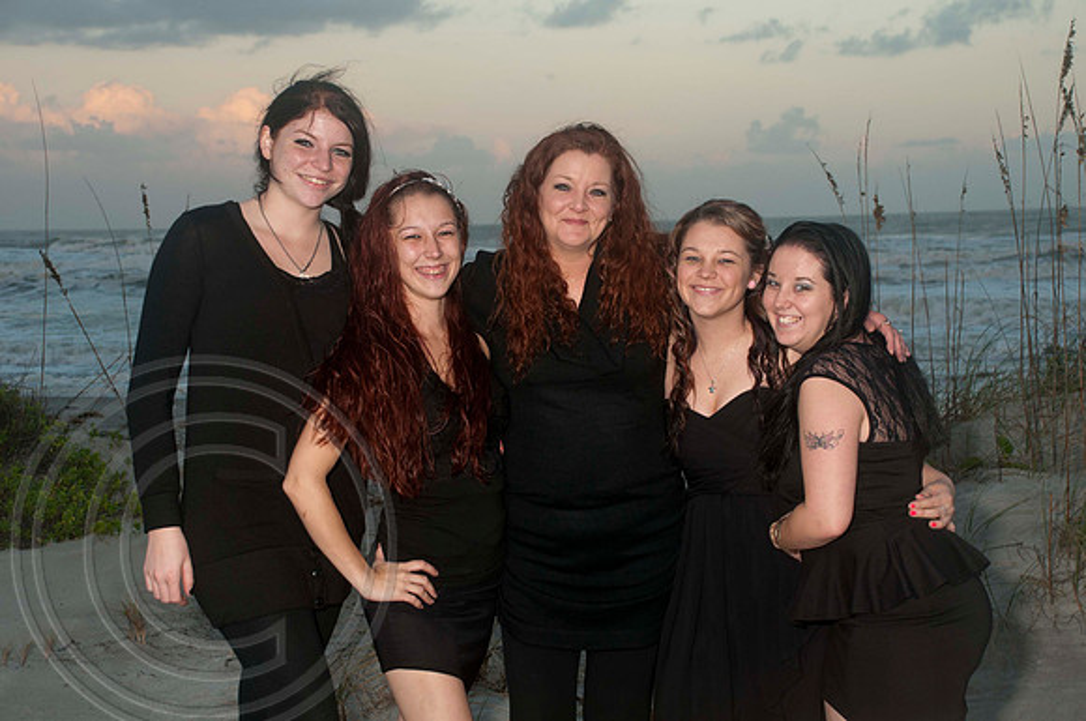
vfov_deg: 20.6
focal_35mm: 66
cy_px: 360
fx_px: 1988
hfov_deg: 30.6
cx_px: 543
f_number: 6.3
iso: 100
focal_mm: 44
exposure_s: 1/60
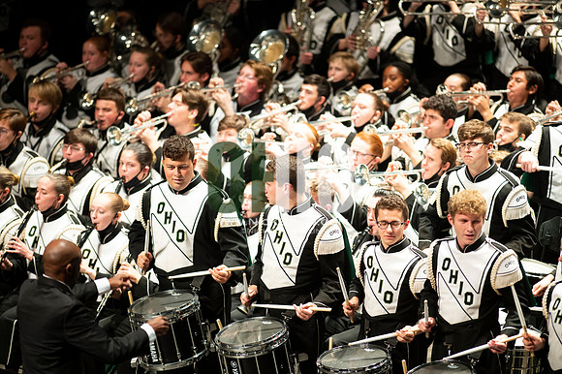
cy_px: 187
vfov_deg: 4.6
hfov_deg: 6.9
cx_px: 281
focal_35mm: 300
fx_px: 4680
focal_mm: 300
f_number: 2.8
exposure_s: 1/500
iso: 3200
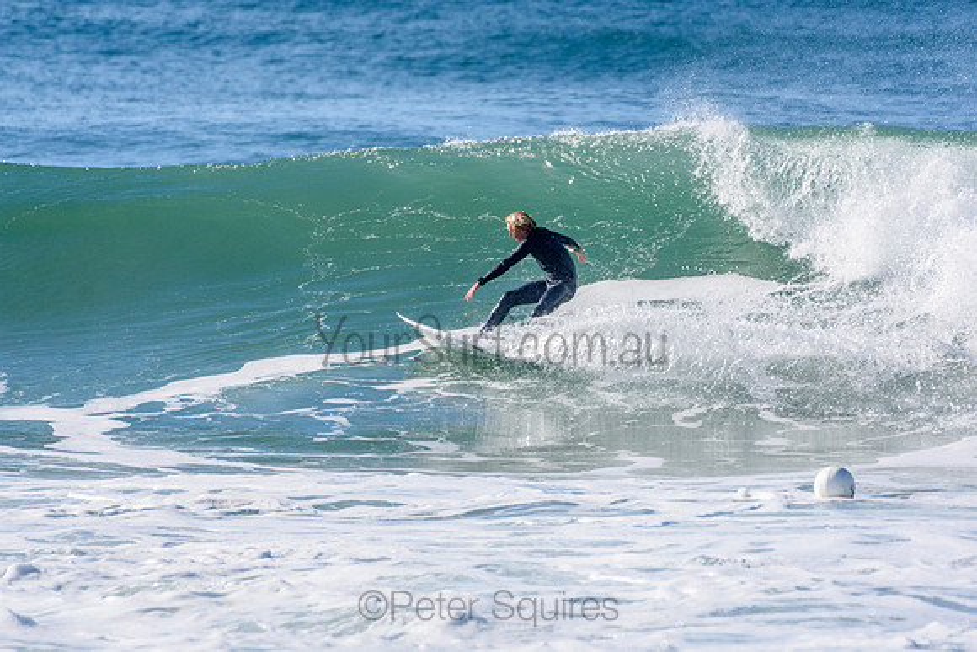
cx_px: 488
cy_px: 326
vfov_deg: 1.8
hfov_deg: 2.7
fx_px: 20358
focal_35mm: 750
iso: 280
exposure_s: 1/2000
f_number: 5.6
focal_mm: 500
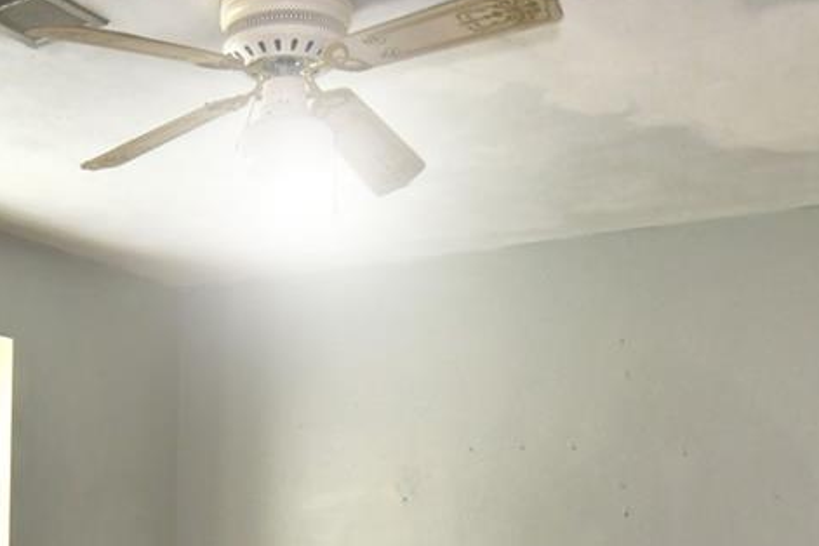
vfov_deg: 25.2
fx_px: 1160
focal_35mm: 51
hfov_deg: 36.8
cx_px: 108
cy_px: 543
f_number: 4.5
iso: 100
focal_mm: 10
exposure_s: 1/80
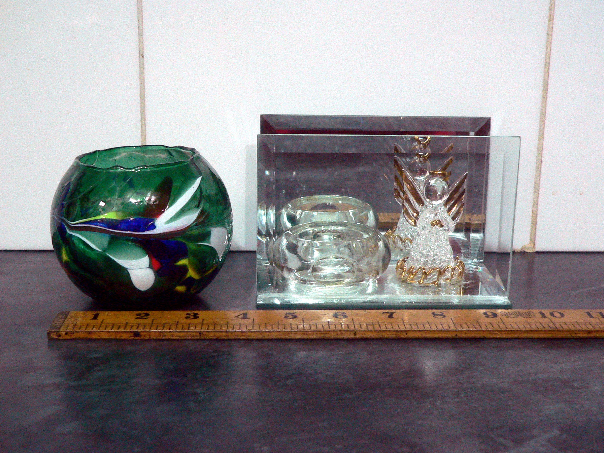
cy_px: 226
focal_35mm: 54
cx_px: 302
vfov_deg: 27.0
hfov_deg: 35.5
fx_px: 942
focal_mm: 8.9
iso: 400
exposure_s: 1/30
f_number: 2.8
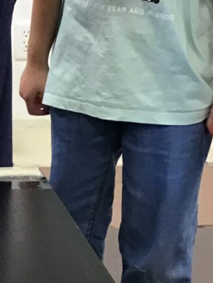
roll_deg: +0.0
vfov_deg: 15.5
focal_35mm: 127
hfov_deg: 11.2
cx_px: -105
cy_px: 177
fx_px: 1040
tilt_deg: -16.0
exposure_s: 1/30
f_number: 2.4
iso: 40
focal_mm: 3.3
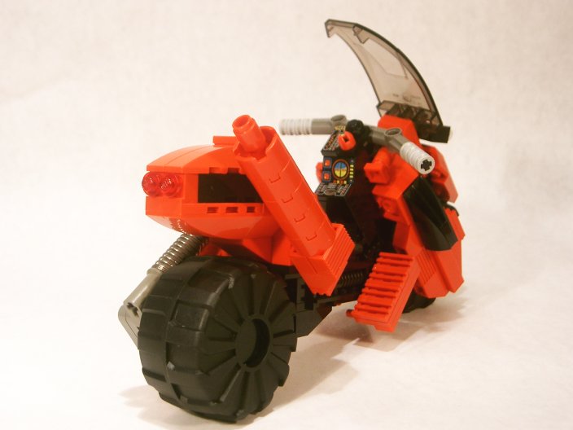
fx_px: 910
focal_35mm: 55
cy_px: 215
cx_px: 286
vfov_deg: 26.6
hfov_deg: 34.9
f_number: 3.3
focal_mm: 11.4
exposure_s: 1/80
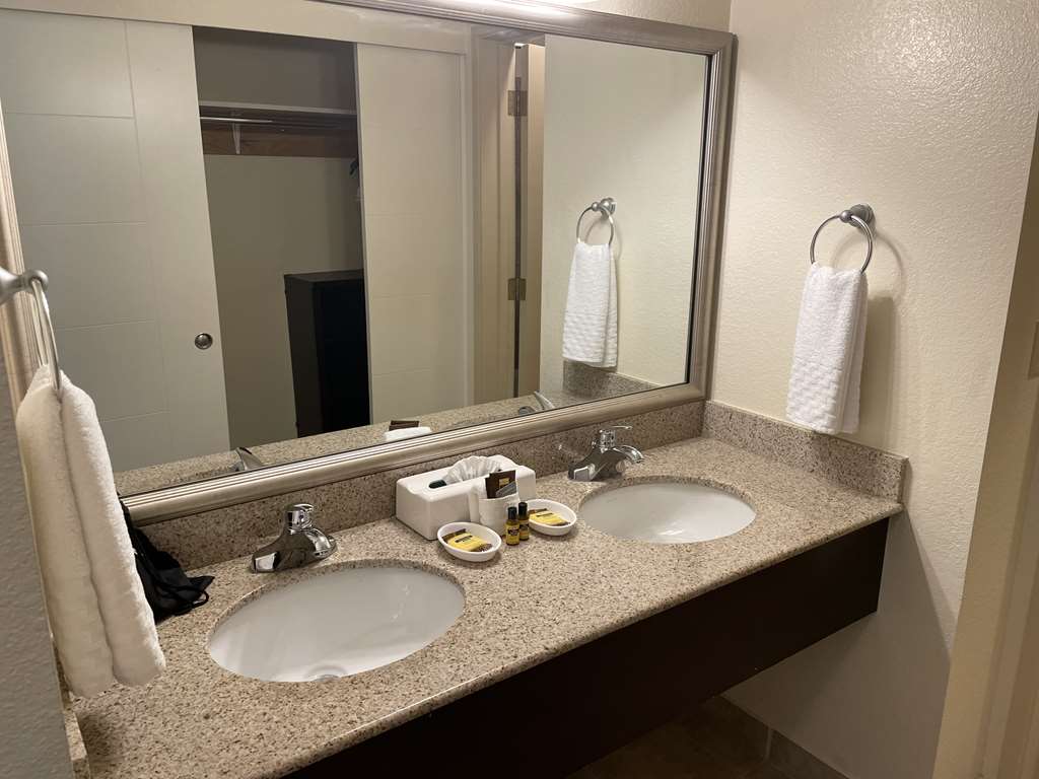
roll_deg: -0.1
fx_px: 780
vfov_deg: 53.1
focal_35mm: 26
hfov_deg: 67.3
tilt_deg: -14.3
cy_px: 390
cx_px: 520
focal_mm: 4.2
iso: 125
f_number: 1.6
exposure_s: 1/120
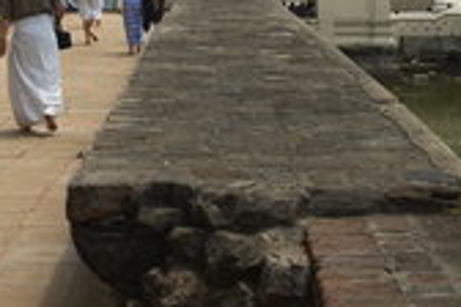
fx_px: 1321
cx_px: 165
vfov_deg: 13.0
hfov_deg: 19.7
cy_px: -41
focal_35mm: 103
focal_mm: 29
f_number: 9
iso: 200
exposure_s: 1/320
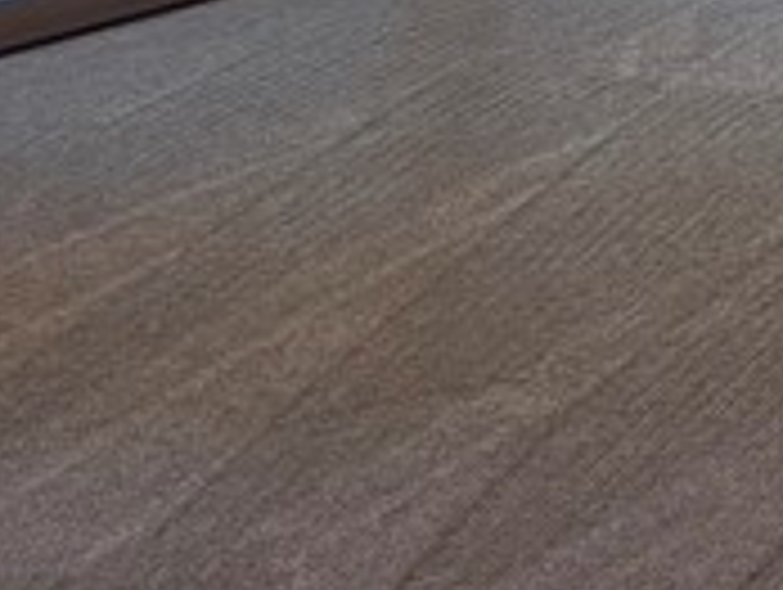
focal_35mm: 153
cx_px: 1719
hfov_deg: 11.3
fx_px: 3466
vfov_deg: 8.5
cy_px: -1022
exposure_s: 1/120
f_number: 1.6
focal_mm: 5.96
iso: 100
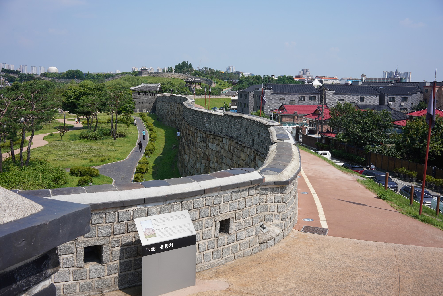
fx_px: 431
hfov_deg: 54.4
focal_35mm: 35
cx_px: 222
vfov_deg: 37.9
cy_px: 148
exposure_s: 1/125
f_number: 16
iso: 200
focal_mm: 35
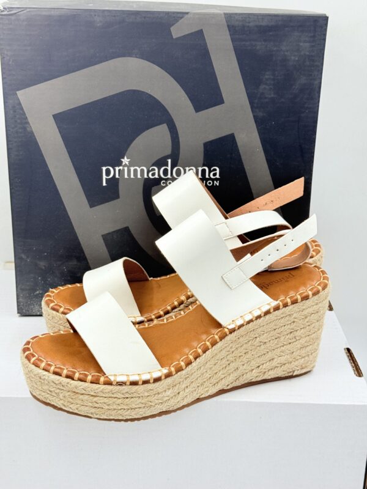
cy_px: 244
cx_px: 184
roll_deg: -1.3
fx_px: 679
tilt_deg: -20.0
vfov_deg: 39.7
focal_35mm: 48
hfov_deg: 30.3
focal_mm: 6.76
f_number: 1.78
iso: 80
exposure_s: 1/1070
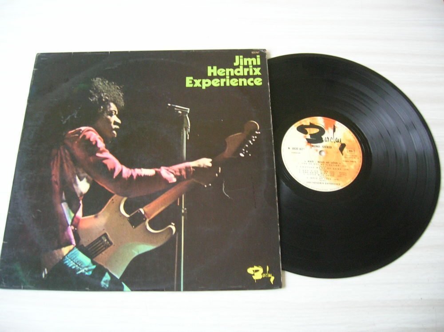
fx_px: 436
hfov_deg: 54.0
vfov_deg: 41.7
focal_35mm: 34
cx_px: 222
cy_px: 166
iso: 152
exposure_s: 1/4.2
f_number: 2.9
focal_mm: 5.7
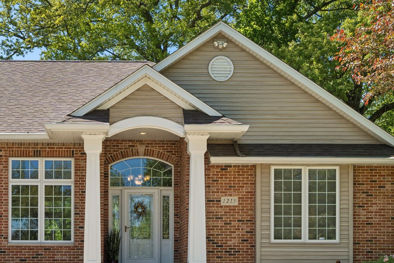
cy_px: 167
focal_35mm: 62
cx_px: 157
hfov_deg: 32.3
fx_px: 679
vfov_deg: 21.9
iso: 400
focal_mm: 27
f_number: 10
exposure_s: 1/320
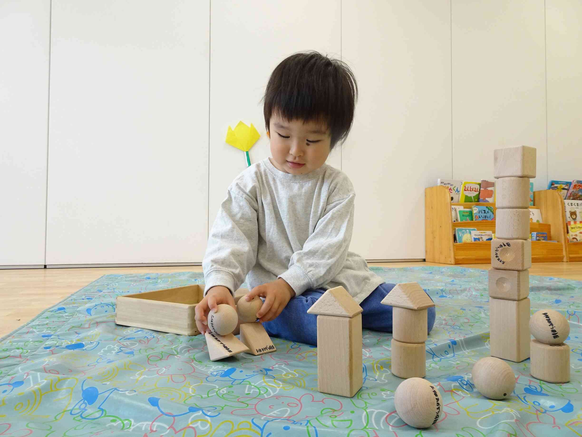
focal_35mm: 24
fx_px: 404
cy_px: 218
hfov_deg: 71.6
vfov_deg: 56.8
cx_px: 291
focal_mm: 4.1
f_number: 3.5
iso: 200
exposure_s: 1/80
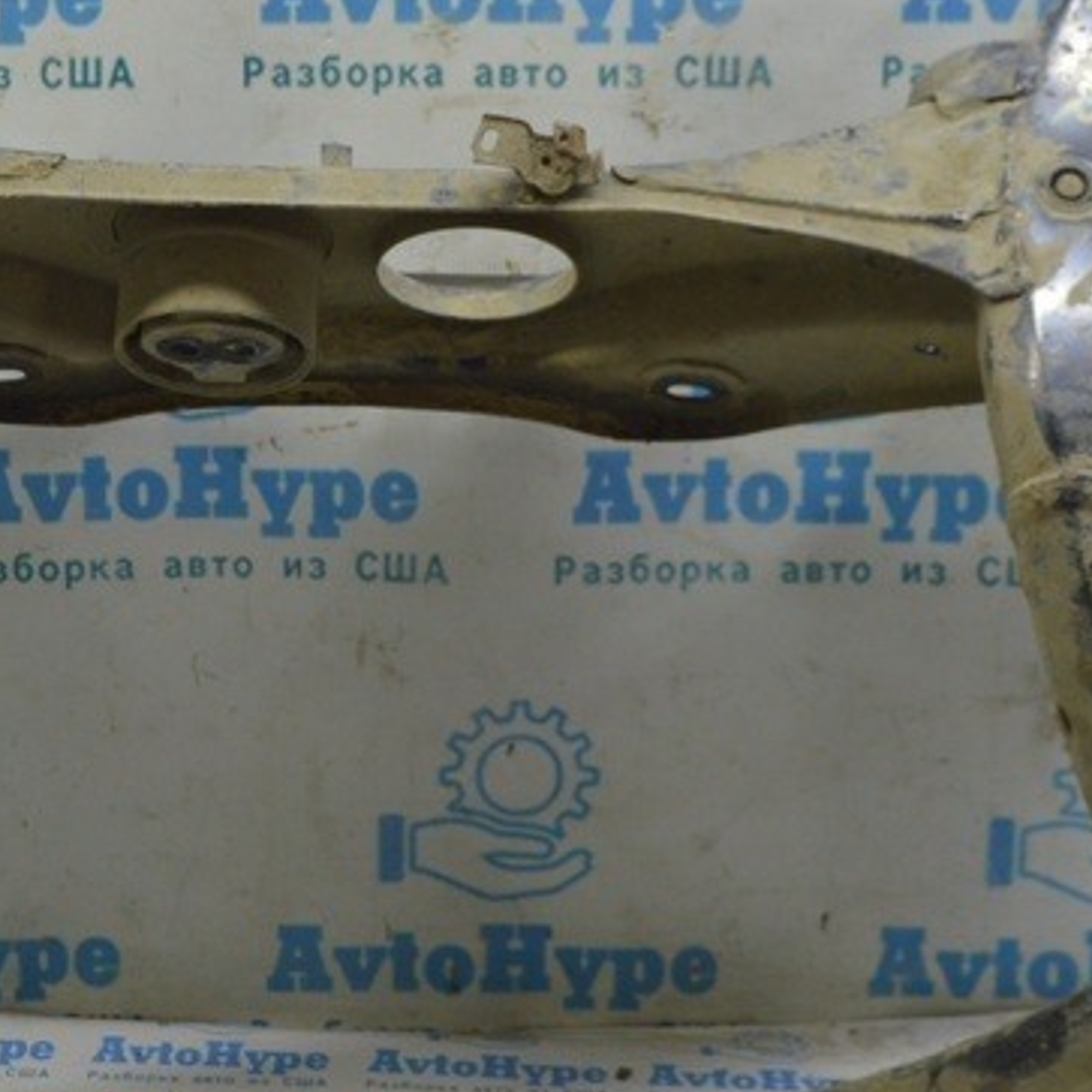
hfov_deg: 21.7
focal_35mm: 79
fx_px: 2820
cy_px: 390
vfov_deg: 21.9
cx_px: 286
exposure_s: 1/40
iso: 400
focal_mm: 22
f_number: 5.6
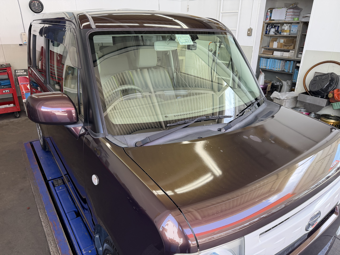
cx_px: 170
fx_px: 236
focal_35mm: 24
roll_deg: -1.2
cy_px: 128
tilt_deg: -22.3
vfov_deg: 56.8
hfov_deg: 71.6
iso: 125
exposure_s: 1/204
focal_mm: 6.76
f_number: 1.78
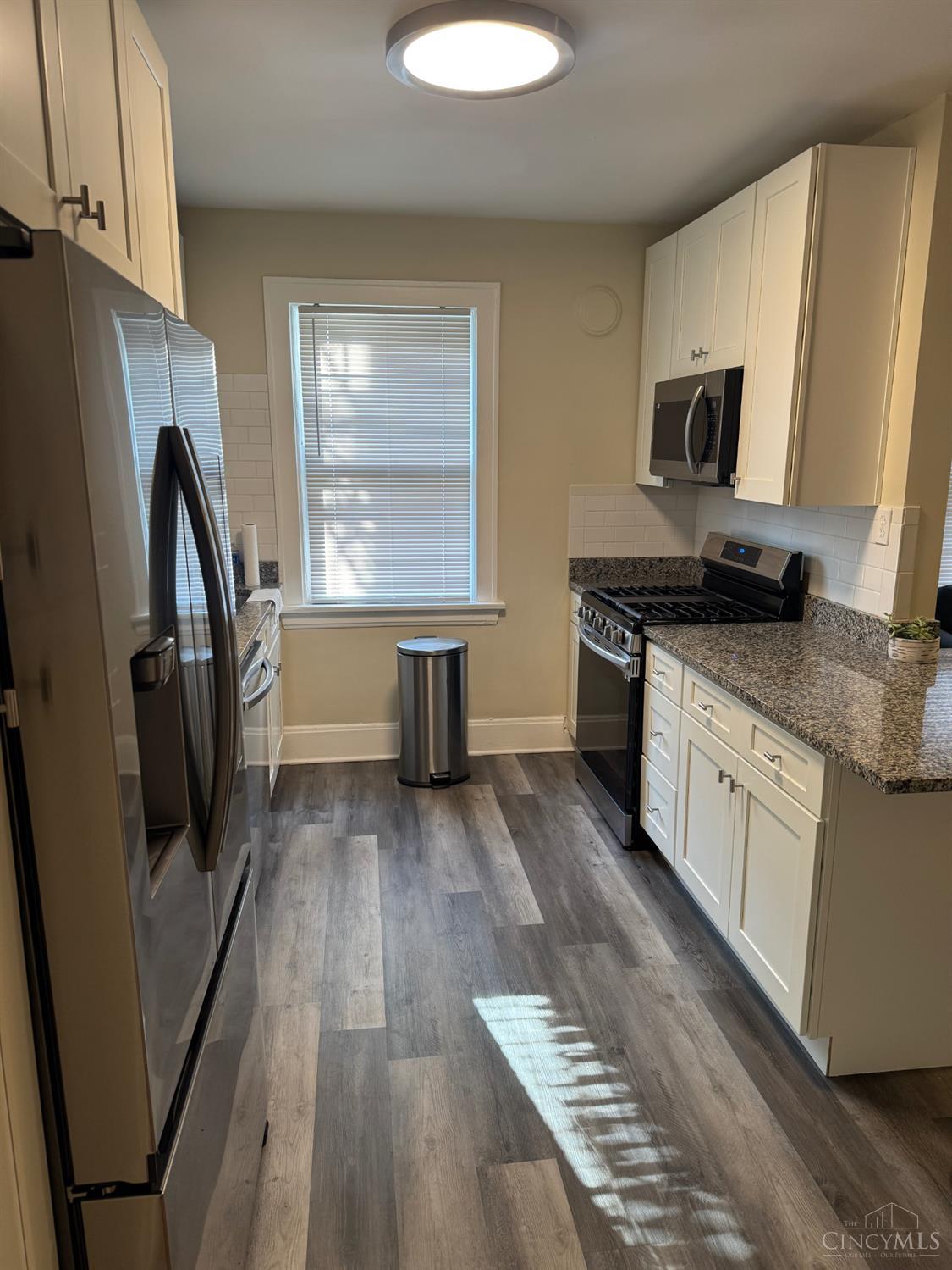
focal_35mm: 24
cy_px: 635
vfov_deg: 71.6
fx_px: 880
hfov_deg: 56.8
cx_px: 476
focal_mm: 6.76
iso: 125
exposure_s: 1/60
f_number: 1.78
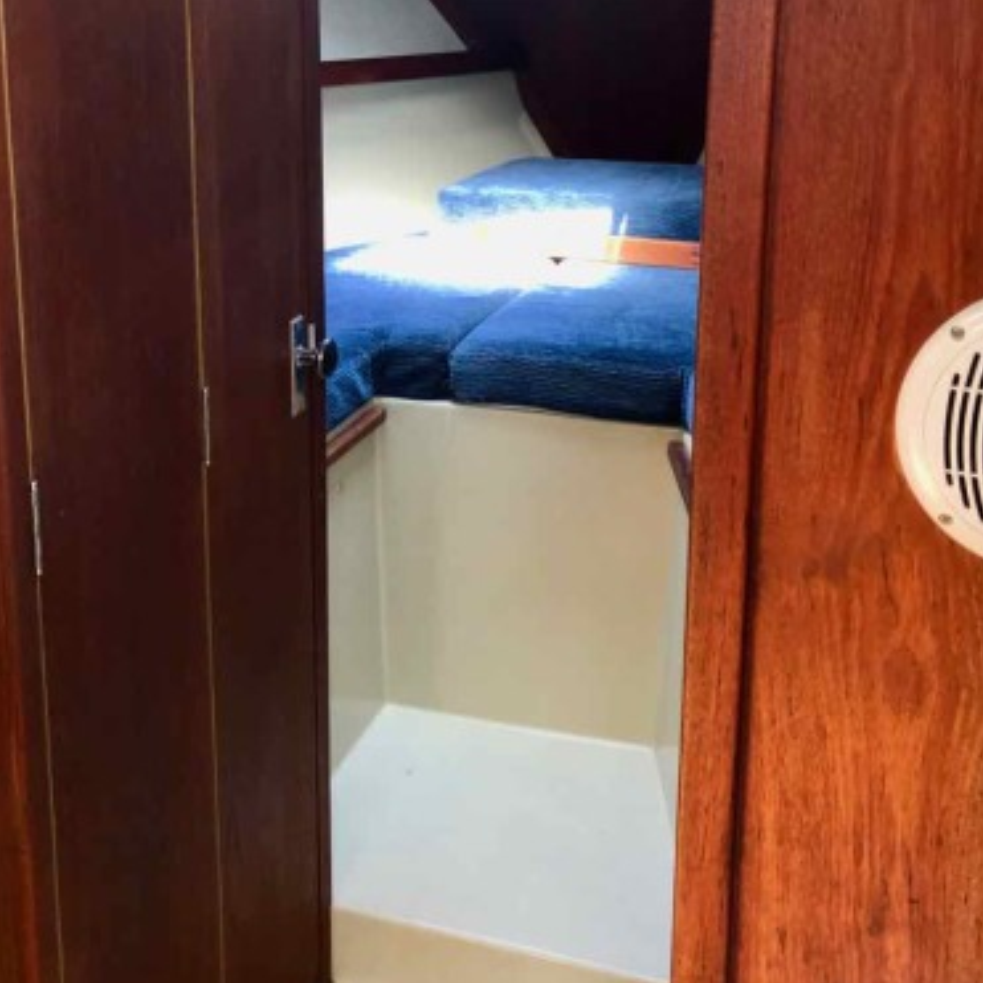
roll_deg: -1.5
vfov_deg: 40.6
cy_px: 238
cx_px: 448
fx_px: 1285
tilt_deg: -13.9
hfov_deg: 41.8
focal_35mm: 40
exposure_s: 1/24
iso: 40
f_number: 1.8
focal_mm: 3.99
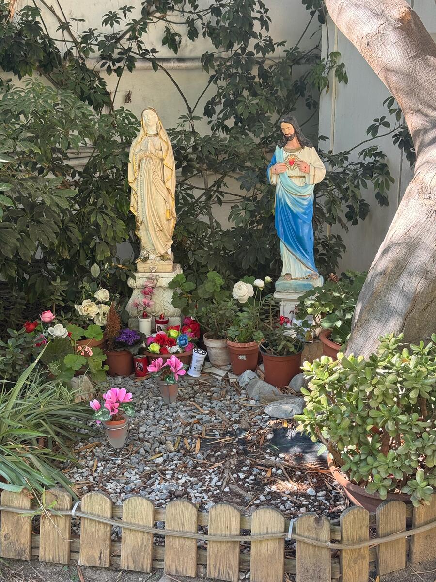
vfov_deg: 39.7
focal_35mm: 48
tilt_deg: -15.6
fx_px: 806
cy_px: 291
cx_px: 218
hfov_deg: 30.3
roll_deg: +0.6
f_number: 1.78
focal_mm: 6.76
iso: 64
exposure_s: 1/172
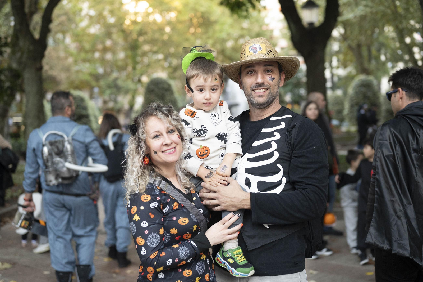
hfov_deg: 39.6
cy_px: 141
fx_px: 587
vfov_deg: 27.0
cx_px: 212
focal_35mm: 50
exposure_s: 1/500
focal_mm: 50
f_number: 2.5
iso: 2500
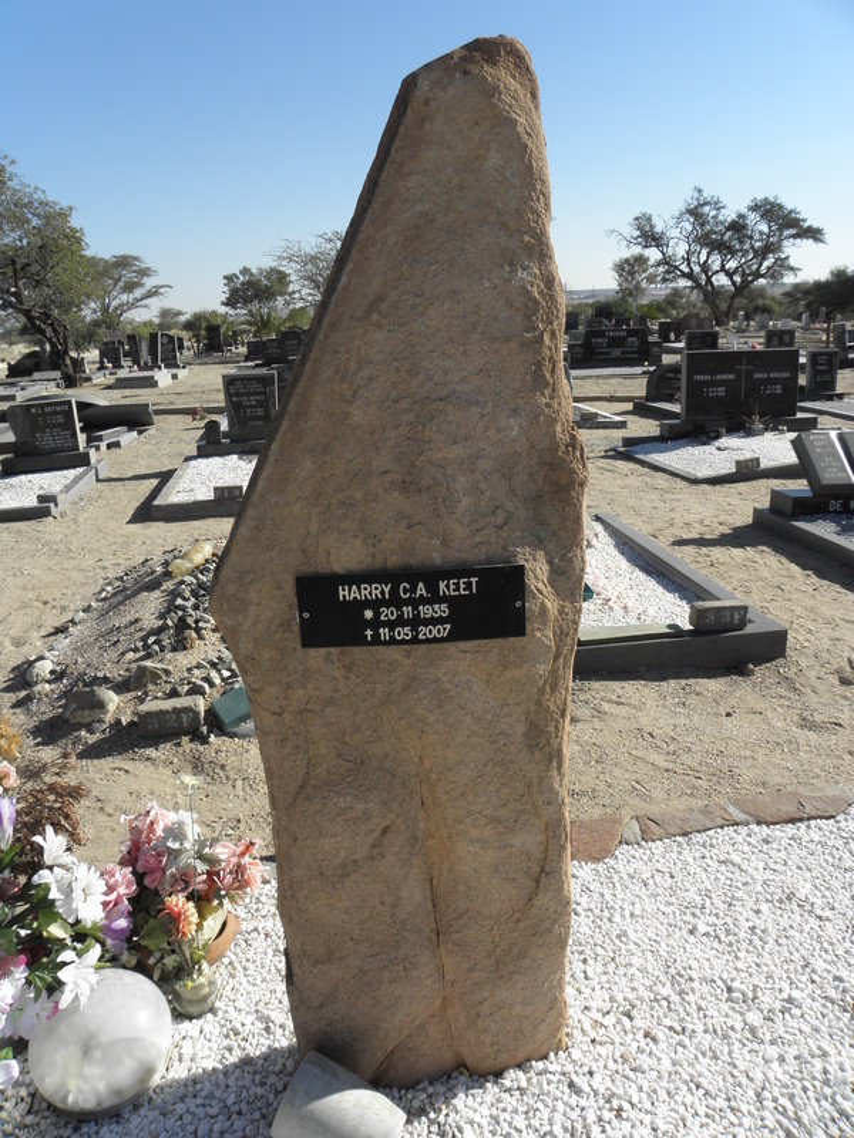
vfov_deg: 65.3
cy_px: 569
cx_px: 427
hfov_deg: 51.4
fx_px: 888
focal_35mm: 27
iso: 64
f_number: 5.6
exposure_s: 1/250
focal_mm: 4.83
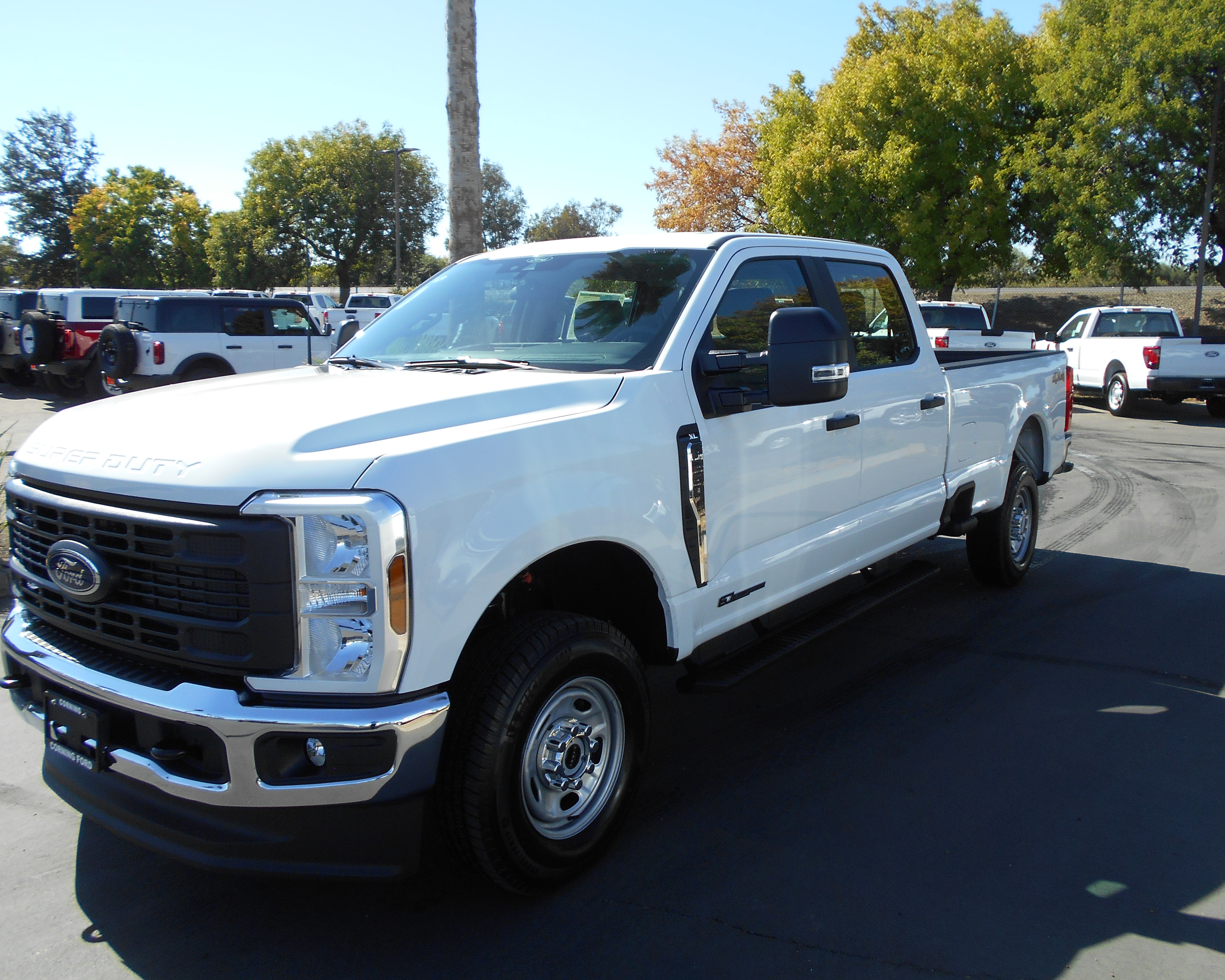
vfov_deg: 51.5
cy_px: 474
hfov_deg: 62.2
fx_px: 1015
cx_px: 616
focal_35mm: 28
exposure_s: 1/640
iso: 80
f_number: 3.2
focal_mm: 4.6
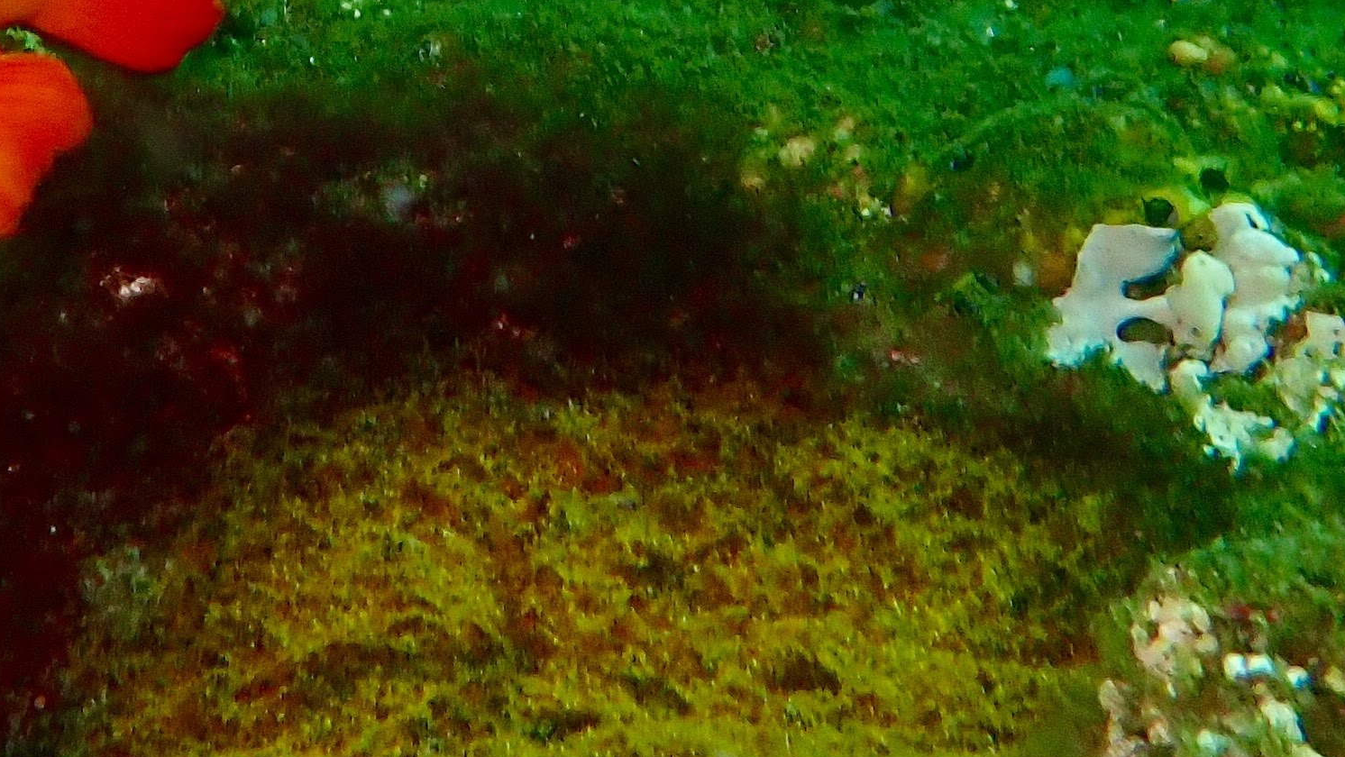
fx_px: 2568
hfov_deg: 28.8
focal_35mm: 72
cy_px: -241
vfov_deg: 15.9
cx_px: 313
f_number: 2.8
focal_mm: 4.5
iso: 200
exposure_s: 1/60
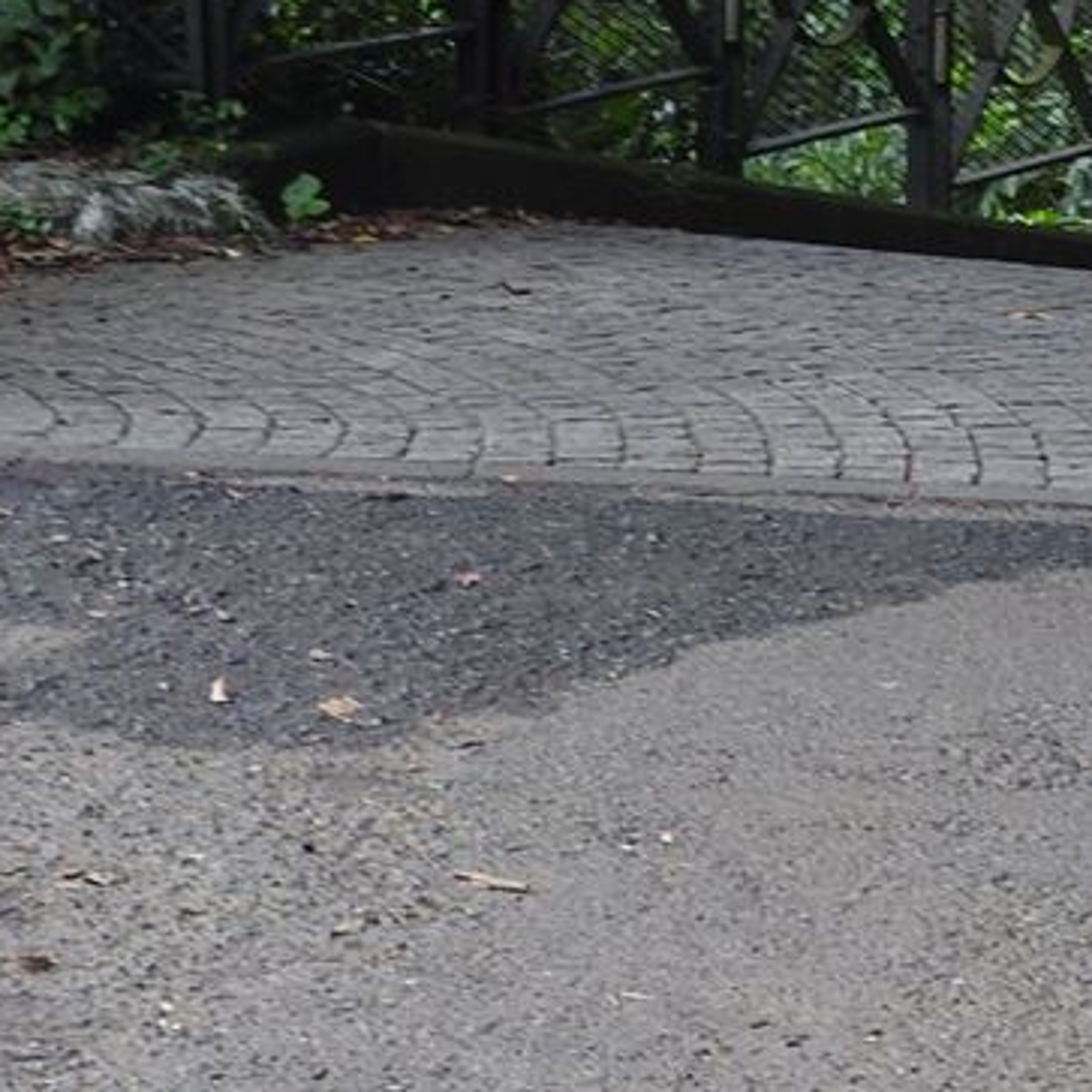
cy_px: 674
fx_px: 6424
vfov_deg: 9.7
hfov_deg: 9.4
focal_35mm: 180
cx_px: 1633
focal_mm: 11.6
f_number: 4.2
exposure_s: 1/40
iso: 100
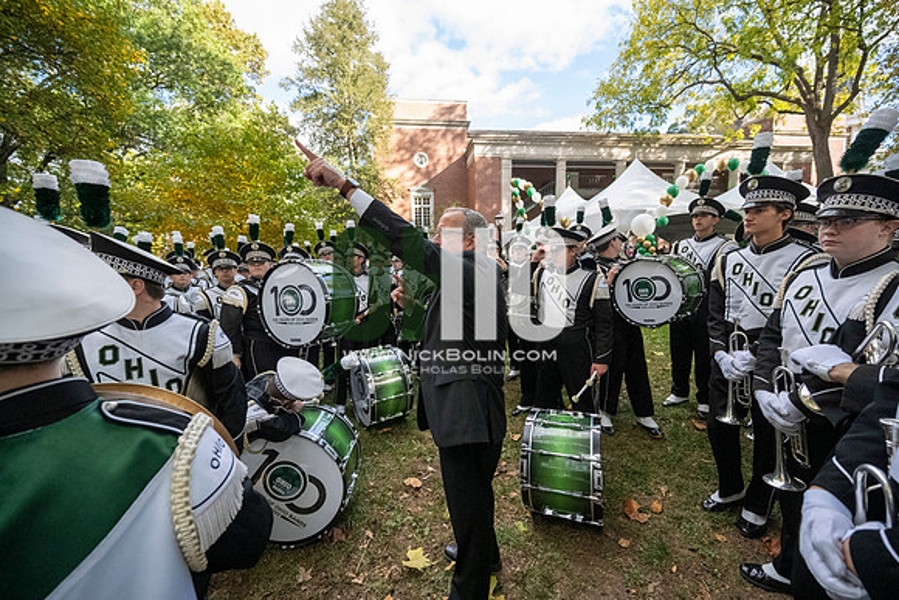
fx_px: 350
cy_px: 300
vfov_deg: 81.2
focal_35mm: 14
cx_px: 450
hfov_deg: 104.2
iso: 3200
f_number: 4
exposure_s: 1/4000
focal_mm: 14
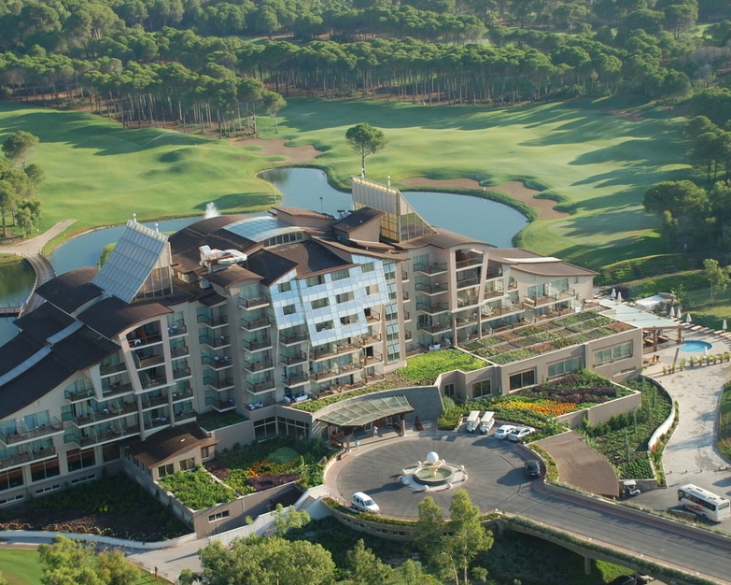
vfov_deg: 22.3
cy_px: 318
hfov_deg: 27.6
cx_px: 311
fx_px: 1485
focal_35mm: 69
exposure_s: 1/400
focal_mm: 35
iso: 200
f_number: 4.2
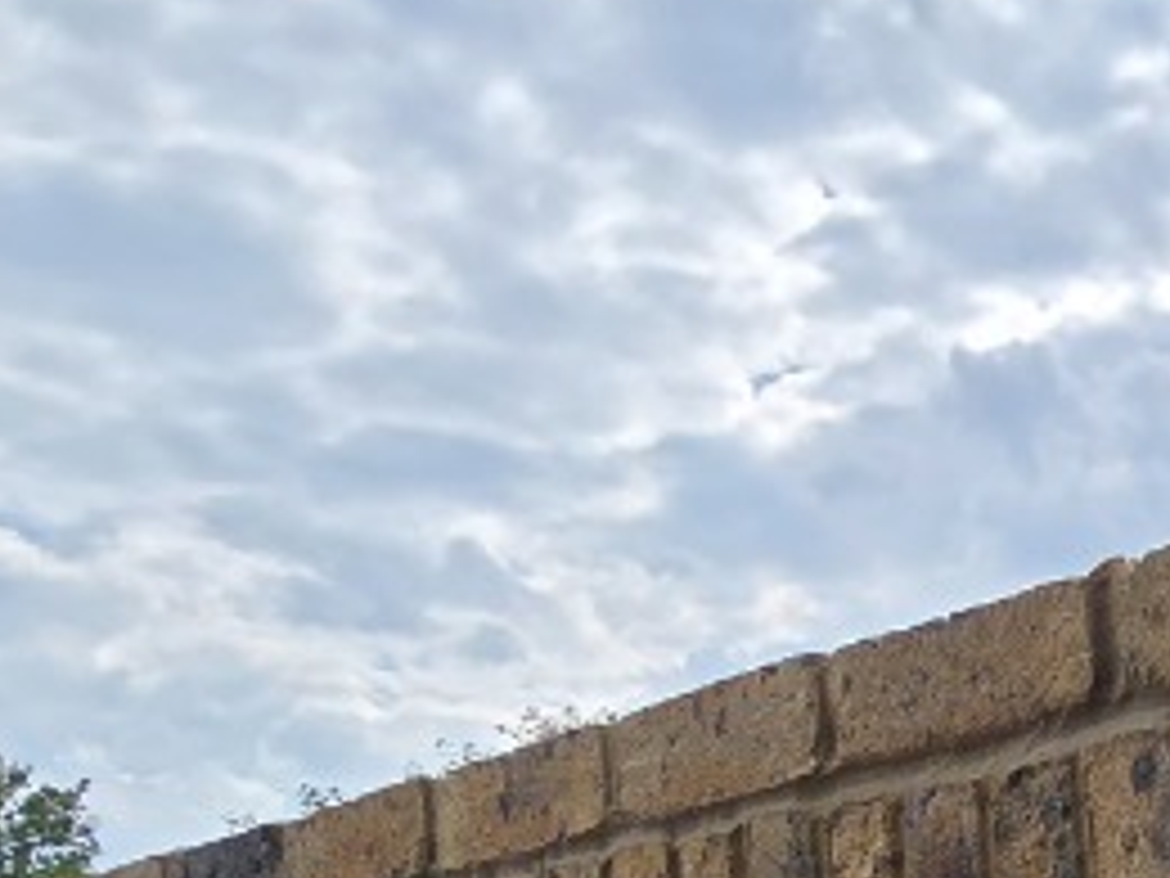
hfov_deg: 24.2
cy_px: 1310
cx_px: 1818
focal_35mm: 60
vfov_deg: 20.8
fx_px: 2028
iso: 50
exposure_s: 1/2116
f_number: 2.2
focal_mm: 2.2
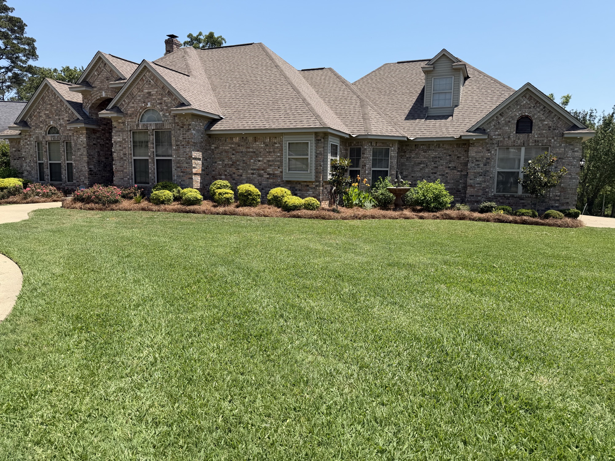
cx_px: 308
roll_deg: -0.9
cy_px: 230
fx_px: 426
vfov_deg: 56.8
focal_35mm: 24
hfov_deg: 71.6
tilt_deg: -7.0
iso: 80
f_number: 1.78
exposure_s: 1/3145
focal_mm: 6.76
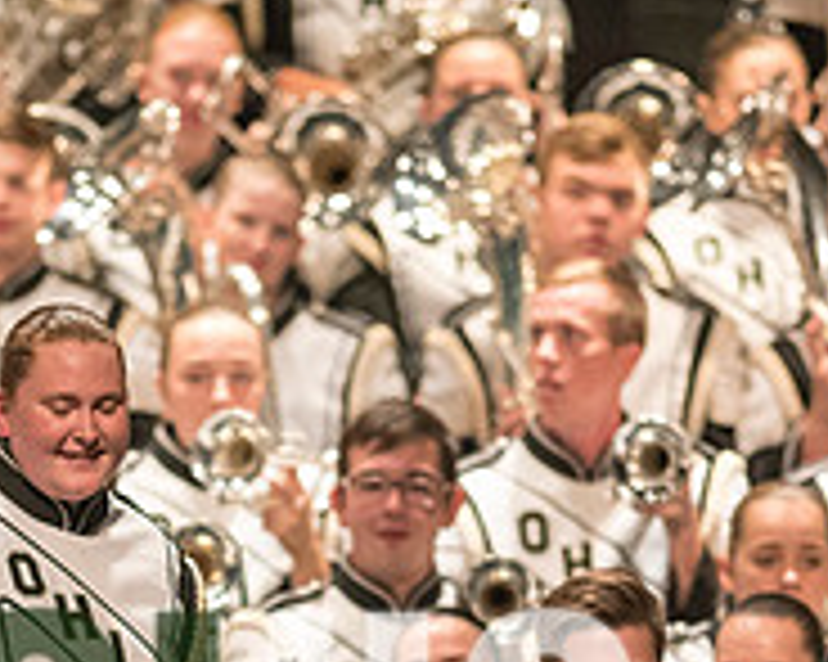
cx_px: 292
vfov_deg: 1.7
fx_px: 21725
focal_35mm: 887
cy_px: 822
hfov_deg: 2.2
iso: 4000
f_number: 2.8
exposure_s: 1/500
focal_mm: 300
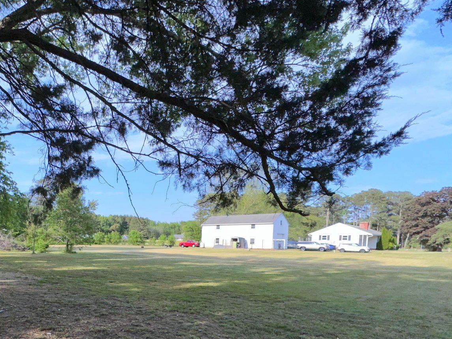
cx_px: 101
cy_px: 264
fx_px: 326
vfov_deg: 51.9
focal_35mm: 25
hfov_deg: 64.3
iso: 32
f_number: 2.2
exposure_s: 1/1335
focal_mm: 2.22
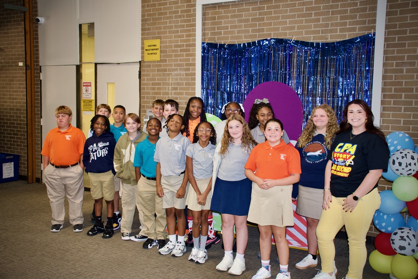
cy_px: 140
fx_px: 453
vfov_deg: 34.2
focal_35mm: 39
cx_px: 209
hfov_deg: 49.5
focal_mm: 26
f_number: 3.8
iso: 1400
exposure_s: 1/60
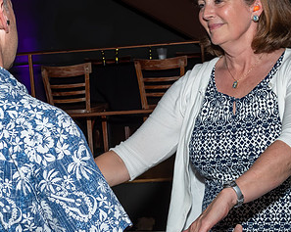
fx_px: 886
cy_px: 106
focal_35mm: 103
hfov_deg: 18.6
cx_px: 163
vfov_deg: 14.9
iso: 400
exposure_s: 1/250
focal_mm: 23
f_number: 6.3
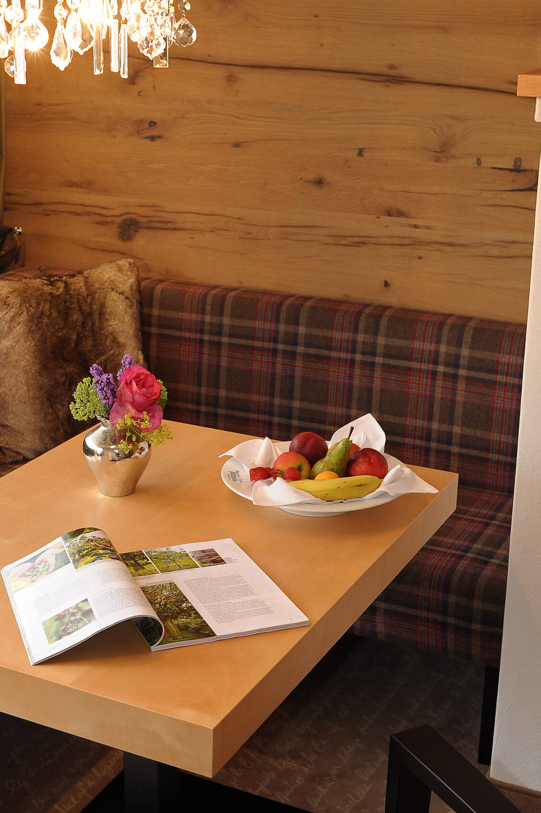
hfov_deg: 40.2
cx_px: 151
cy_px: 369
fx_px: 722
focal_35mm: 32
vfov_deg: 58.6
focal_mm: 20
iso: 400
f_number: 5.6
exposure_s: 1/30
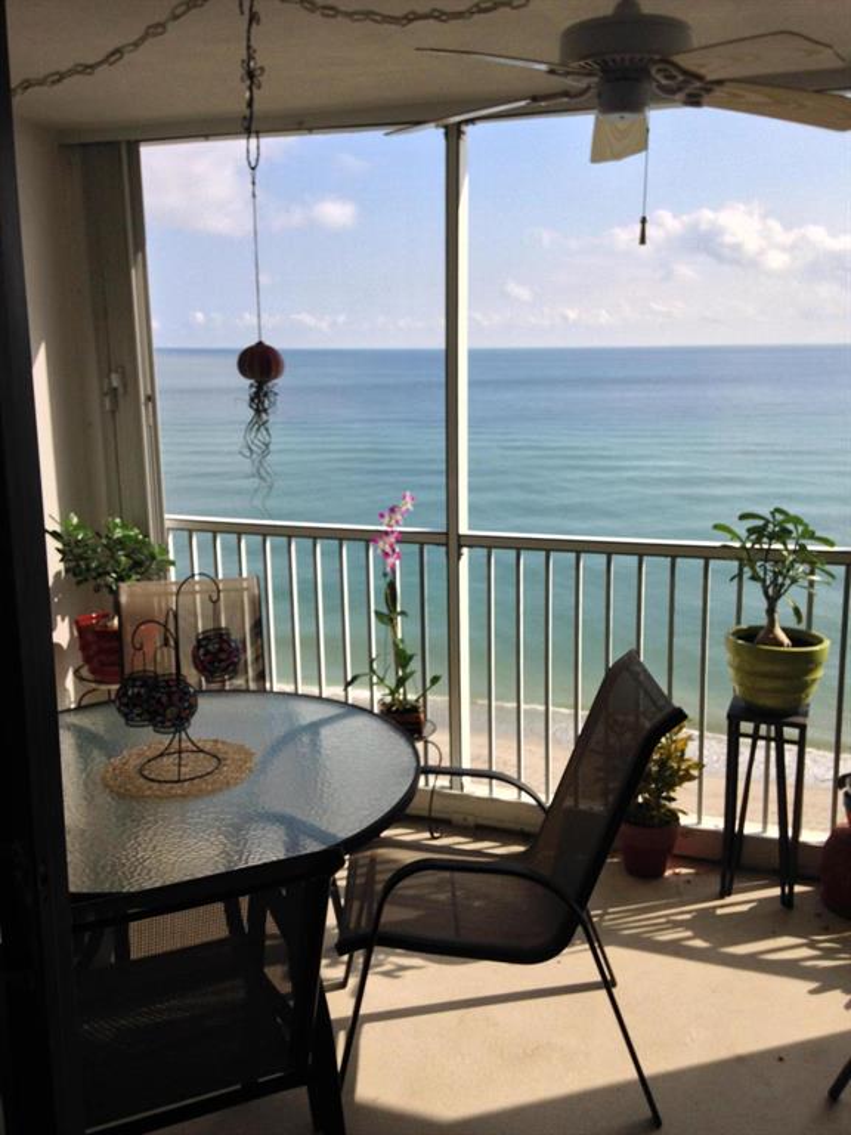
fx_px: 1082
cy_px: 568
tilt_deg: -11.5
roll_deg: +0.6
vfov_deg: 55.4
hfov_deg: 42.9
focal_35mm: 33
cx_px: 426
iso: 50
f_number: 2.4
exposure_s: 1/1085
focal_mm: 4.12
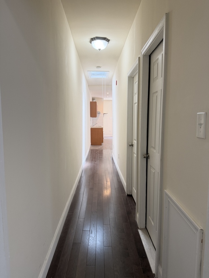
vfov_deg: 71.6
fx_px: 193
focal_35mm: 24
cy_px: 139
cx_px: 104
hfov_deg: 56.8
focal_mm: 6.76
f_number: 1.78
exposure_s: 1/120
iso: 160
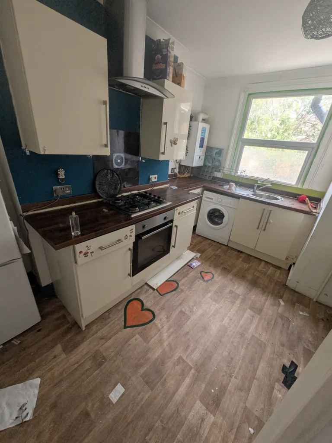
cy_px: 222
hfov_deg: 89.9
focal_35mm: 13
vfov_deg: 106.2
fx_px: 166
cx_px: 166
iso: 43
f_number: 2.2
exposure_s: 1/75
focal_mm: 1.54
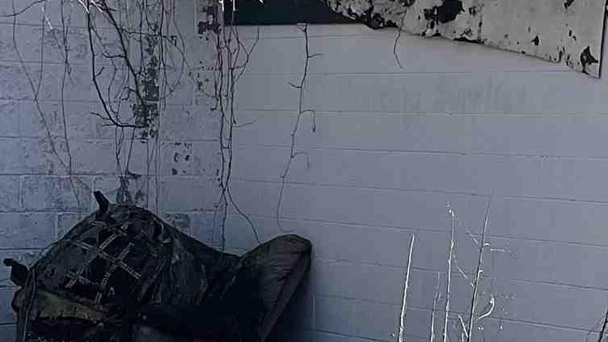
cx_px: 691
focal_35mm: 129
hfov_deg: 16.1
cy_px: 253
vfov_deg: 9.4
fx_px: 2080
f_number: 1.8
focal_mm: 3
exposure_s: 1/1534
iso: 16
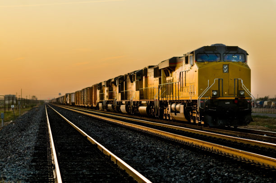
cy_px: 92
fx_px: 976
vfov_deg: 10.7
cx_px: 138
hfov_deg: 16.1
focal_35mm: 128
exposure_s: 1/320
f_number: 4.5
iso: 200
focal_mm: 85
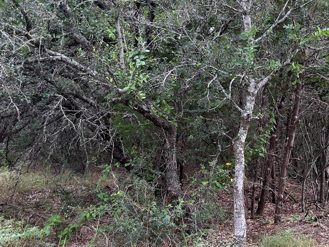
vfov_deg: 26.5
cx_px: 280
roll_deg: -1.4
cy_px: 153
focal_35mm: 55
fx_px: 523
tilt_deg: +1.2
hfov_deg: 33.5
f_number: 1.6
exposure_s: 1/174
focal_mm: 5.1
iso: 40
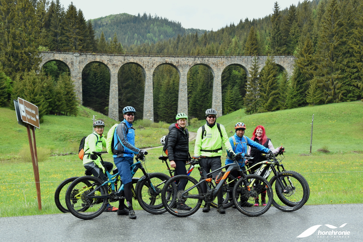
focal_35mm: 57
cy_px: 121
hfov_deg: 35.1
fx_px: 575
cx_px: 182
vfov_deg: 23.8
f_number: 8
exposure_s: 1/250
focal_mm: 38
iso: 400
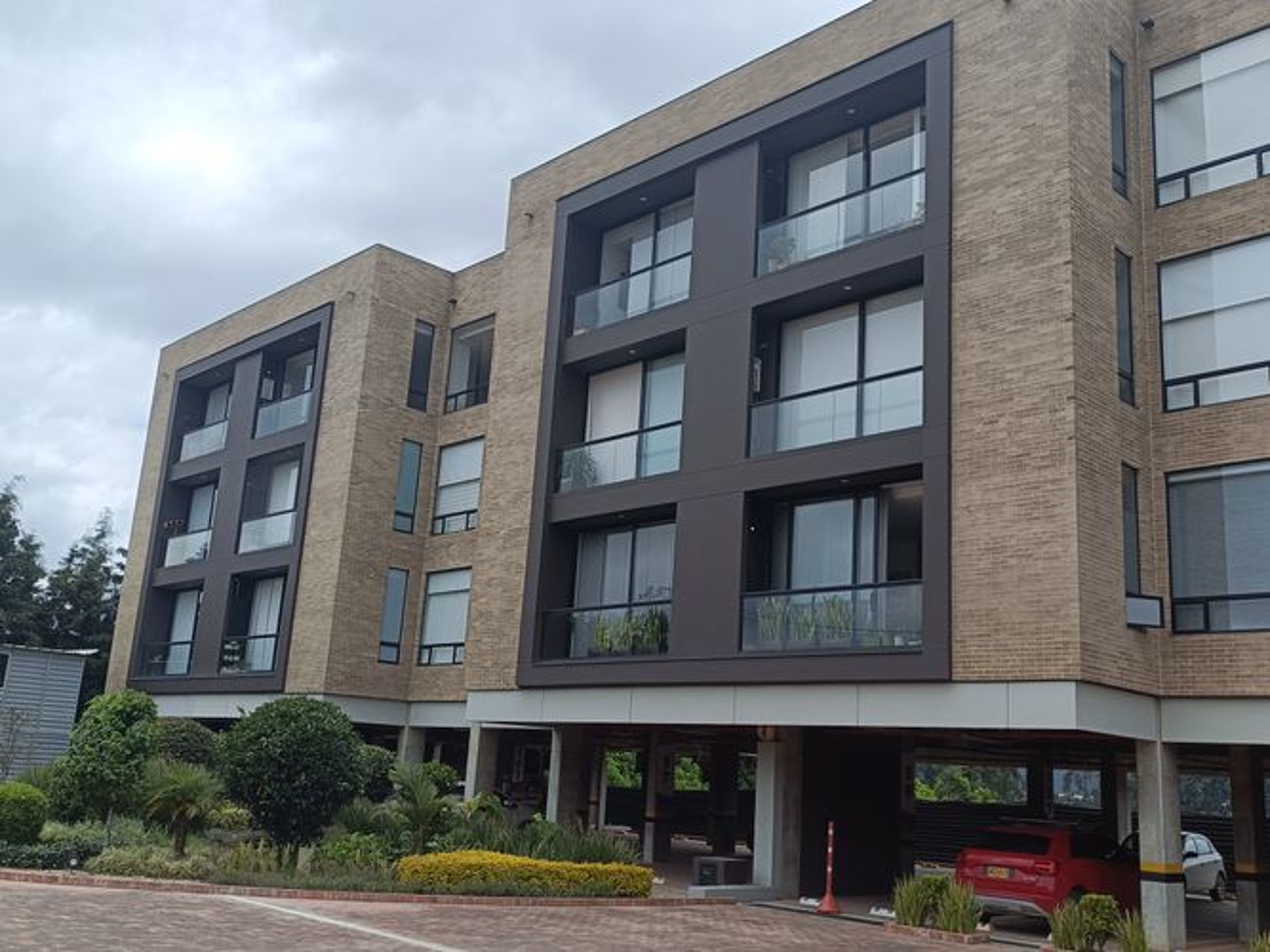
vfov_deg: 42.9
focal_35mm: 33
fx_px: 1210
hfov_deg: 55.4
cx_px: 635
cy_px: 476
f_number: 1.7
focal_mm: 4.7
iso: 105
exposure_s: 1/739
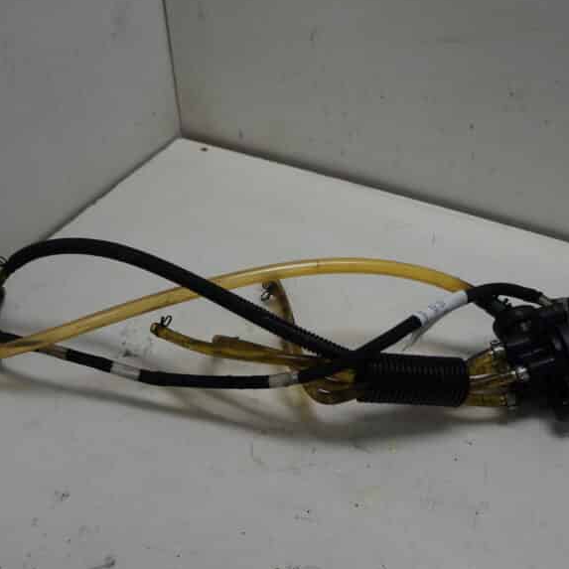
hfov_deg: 40.9
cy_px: 300
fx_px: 762
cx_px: 253
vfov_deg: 40.9
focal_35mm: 41
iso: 100
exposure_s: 1/125
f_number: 3.5
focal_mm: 18
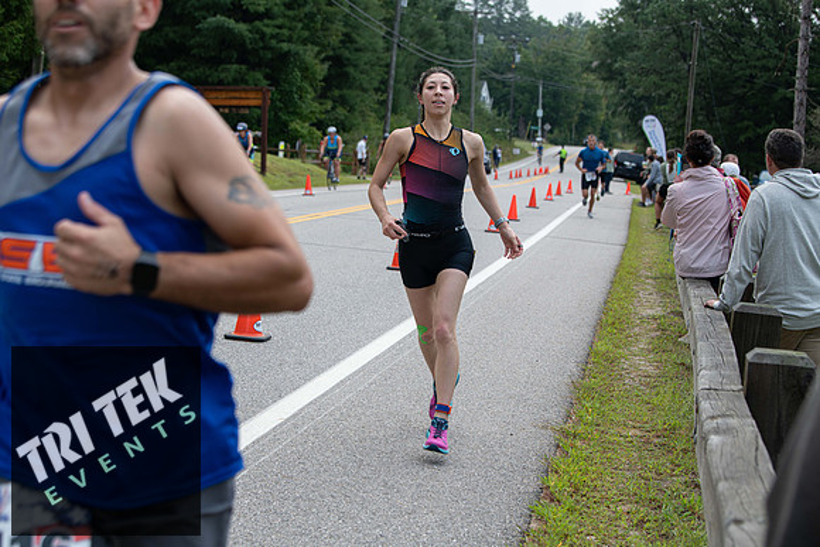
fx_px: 1595
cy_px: 274
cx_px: 410
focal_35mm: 70
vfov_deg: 19.5
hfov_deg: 28.8
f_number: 5
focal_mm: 70
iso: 200
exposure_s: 1/320
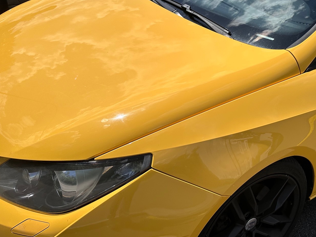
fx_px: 356
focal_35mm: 39
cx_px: 242
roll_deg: -0.2
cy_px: 76
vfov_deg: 36.4
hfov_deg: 46.0
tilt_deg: -23.4
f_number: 1.78
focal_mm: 6.86
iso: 80
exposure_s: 1/9709
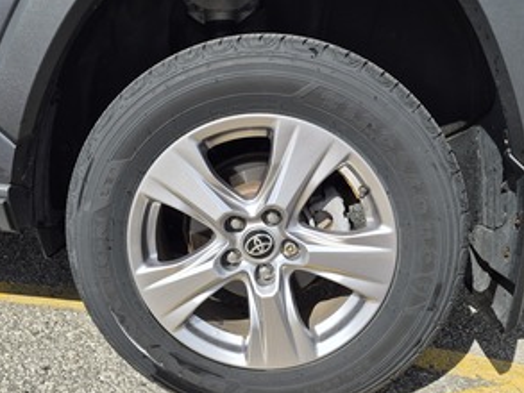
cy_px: 206
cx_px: 227
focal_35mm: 33
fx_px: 500
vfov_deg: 43.0
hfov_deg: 55.2
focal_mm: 5.4
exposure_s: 1/3864
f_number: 1.8
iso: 80
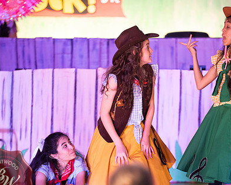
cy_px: 104
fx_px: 1579
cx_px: 143
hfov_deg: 8.4
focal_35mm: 231
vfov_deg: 6.7
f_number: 2.8
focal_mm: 165
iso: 1000
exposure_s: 1/200
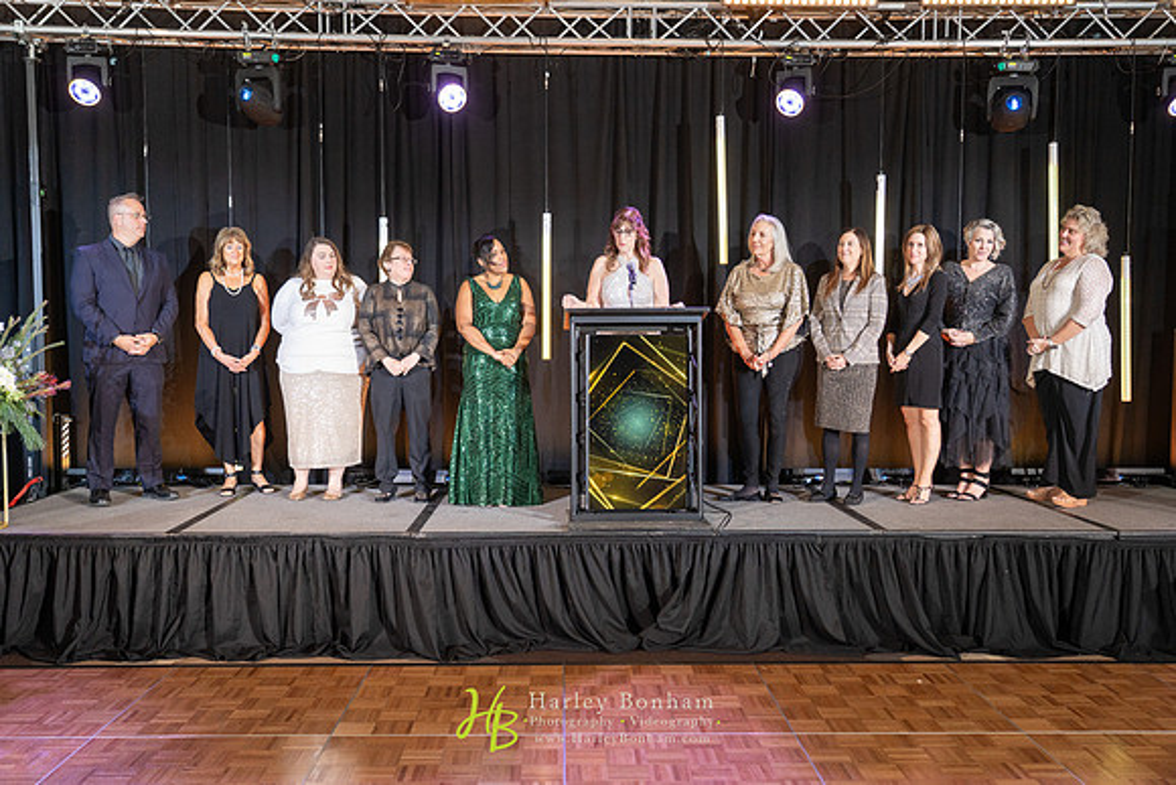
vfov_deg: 41.1
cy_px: 392
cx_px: 588
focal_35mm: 32
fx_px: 1046
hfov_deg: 58.7
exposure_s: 1/200
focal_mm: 32
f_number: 4
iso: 2000
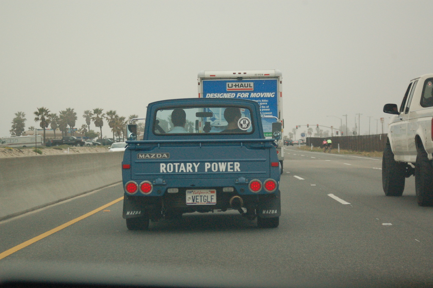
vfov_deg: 11.4
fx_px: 1442
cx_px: 216
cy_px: 144
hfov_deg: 17.1
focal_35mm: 120
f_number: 5.6
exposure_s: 1/1250
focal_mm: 80
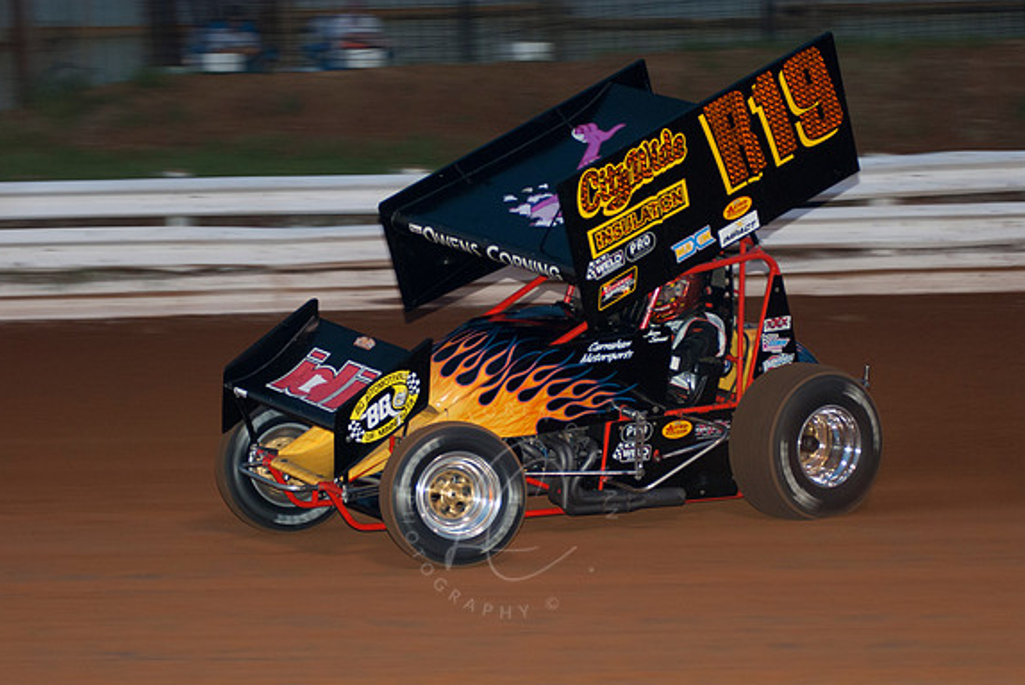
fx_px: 4104
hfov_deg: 14.2
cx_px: 509
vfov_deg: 9.6
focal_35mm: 144
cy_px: 344
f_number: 3.2
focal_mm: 95
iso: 250
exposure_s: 1/250
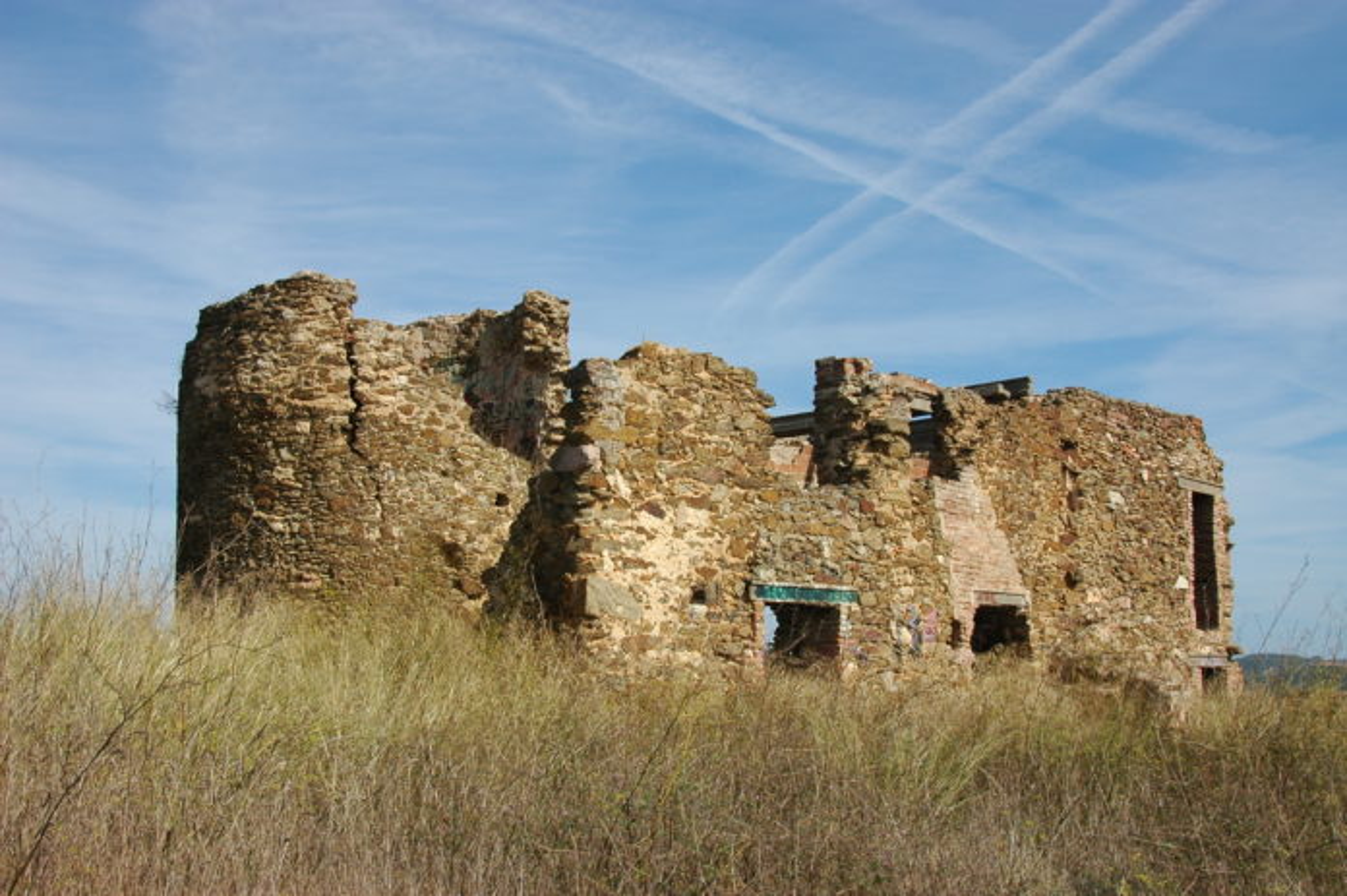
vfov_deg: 34.2
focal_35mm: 39
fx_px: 1458
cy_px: 448
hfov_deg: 49.6
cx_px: 674
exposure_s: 1/350
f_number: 11
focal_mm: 26
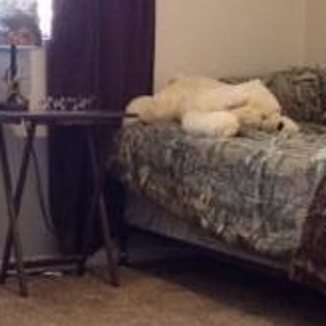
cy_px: 141
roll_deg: -1.3
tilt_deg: -5.8
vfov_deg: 17.4
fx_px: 1065
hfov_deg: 17.1
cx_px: 308
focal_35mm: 100
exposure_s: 1/15
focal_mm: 4.15
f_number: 2.2
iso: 400
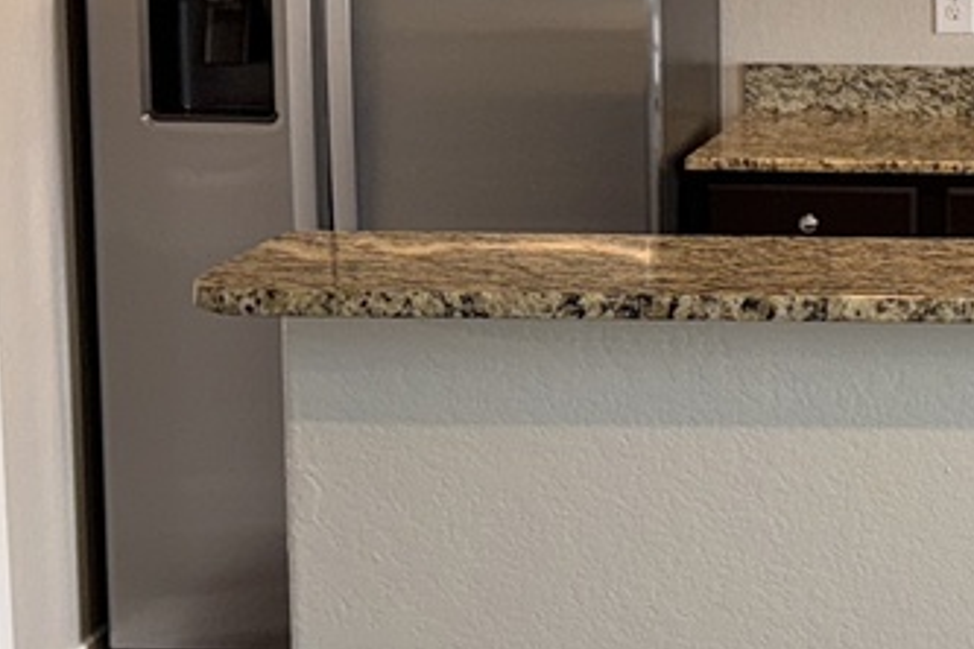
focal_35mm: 108
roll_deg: -1.4
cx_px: 1305
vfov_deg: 12.6
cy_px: 172
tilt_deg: -7.6
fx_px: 2922
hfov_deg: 17.6
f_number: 1.78
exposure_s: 1/30
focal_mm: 6.76
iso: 64
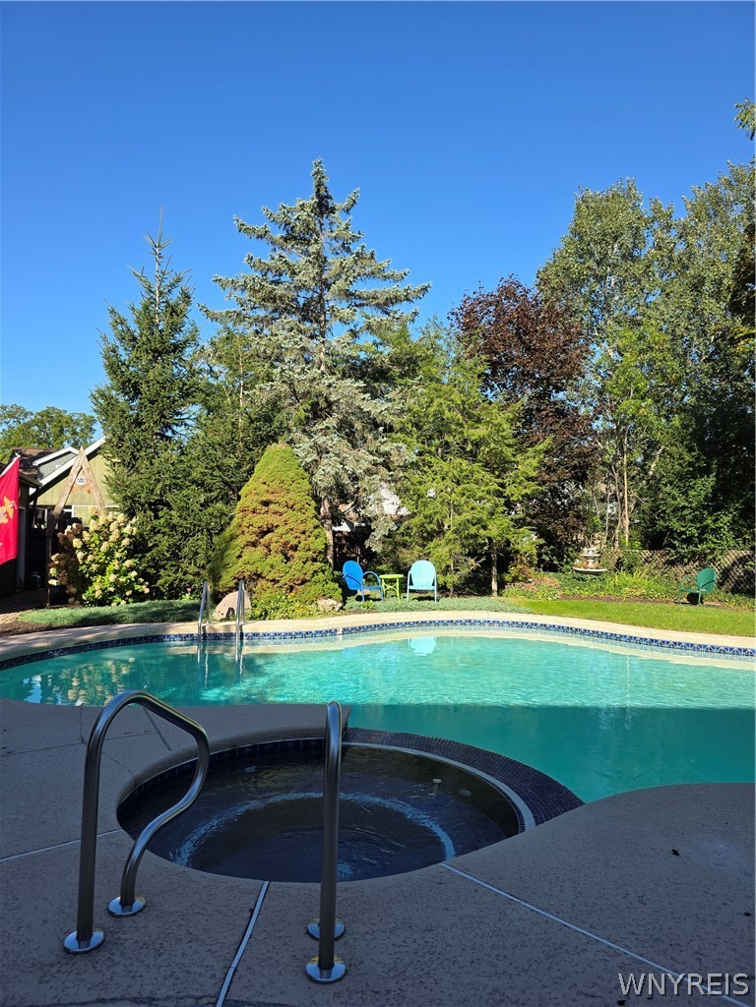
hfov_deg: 58.9
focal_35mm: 23
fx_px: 670
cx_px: 378
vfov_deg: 73.9
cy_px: 504
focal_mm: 6.3
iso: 80
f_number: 1.7
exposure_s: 1/3067
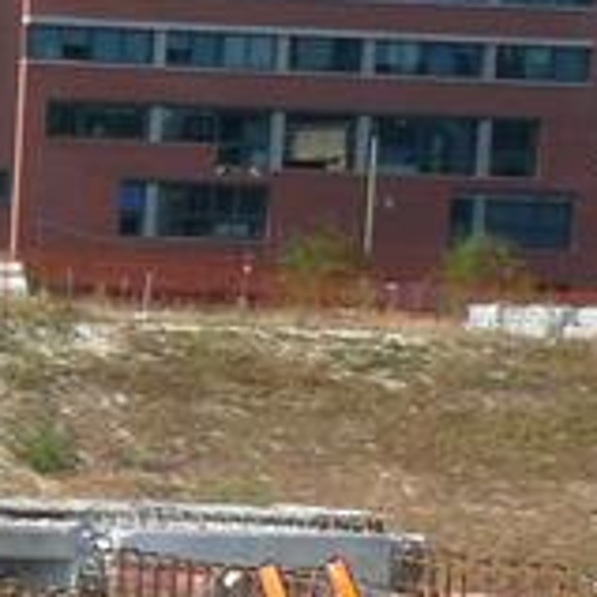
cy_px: 875
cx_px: -1637
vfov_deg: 7.4
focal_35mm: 233
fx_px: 4546
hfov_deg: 6.4
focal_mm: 7.4
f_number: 5.6
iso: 100
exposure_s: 1/400
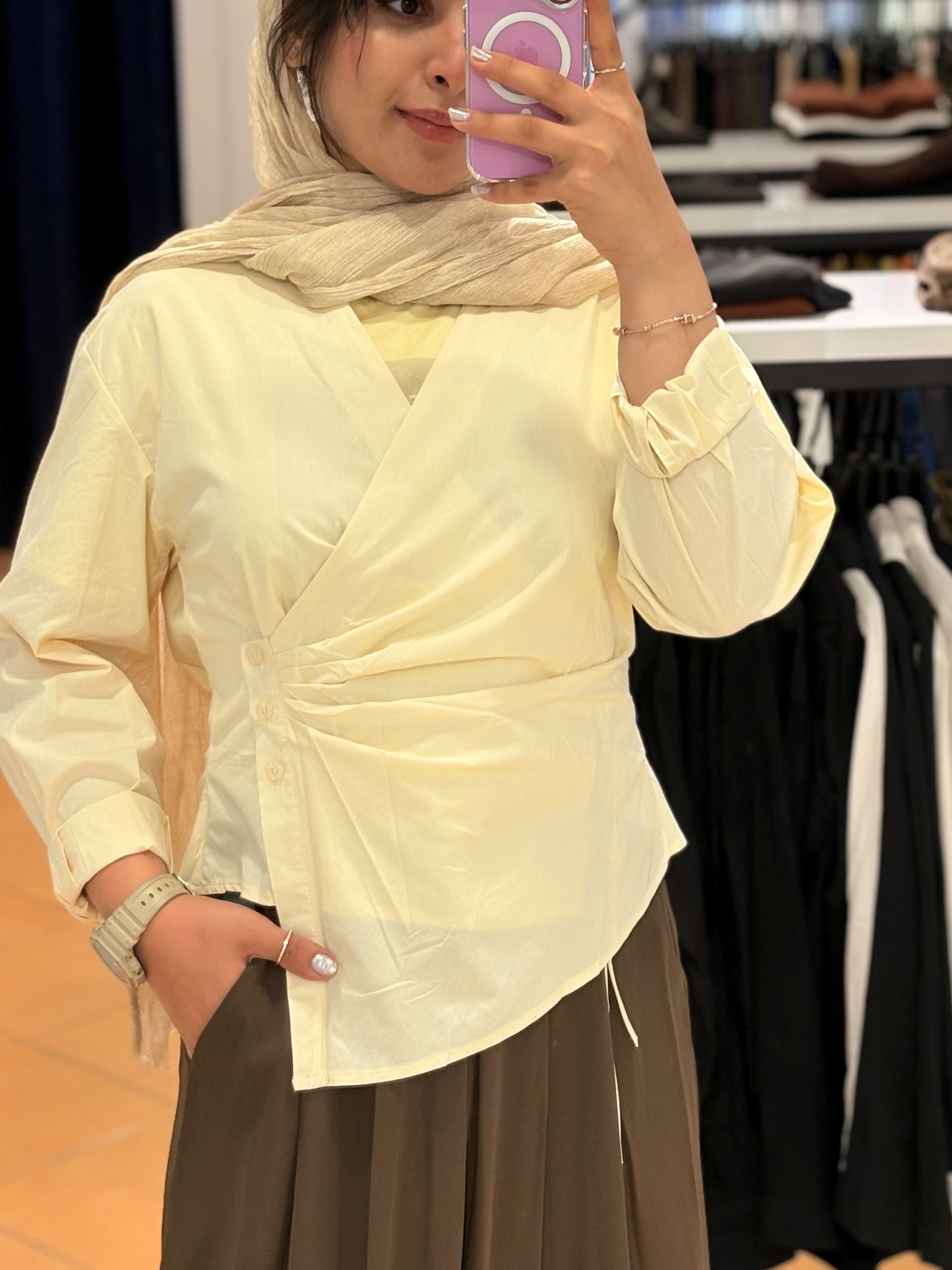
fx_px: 3154
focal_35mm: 86
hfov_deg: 17.1
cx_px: 607
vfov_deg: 22.6
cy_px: 374
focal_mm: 5.96
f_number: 1.6
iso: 50
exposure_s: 1/100
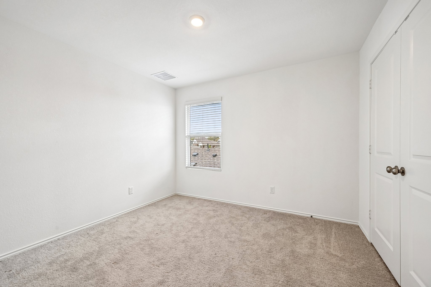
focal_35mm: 14
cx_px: 216
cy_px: 144
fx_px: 168
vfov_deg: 81.2
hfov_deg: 104.3
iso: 140
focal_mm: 14
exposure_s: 1/15
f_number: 8
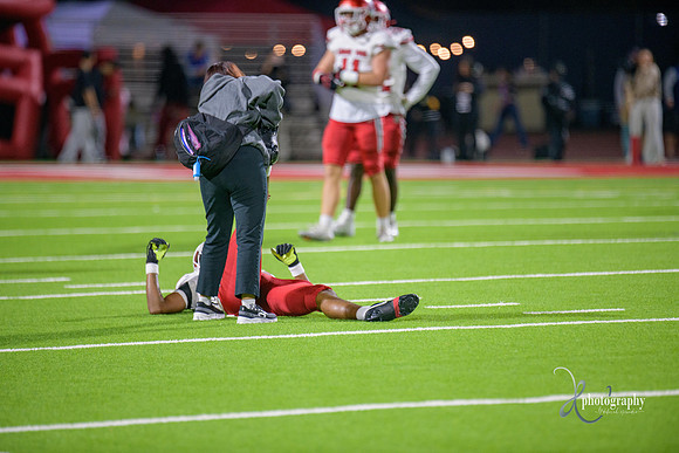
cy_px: 226
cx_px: 340
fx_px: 5659
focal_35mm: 300
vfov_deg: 4.6
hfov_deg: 6.9
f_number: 2.8
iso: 2000
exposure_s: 1/250
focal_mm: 300
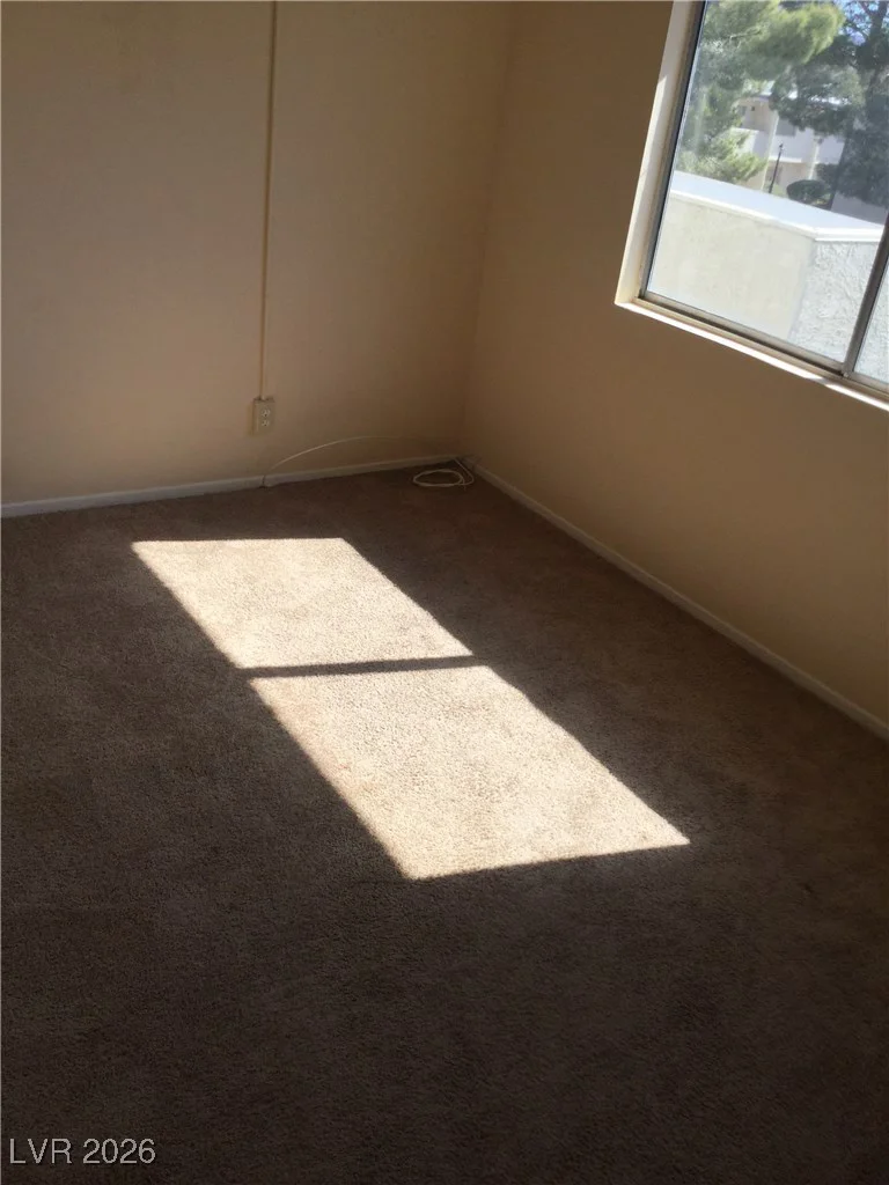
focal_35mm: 31
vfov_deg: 58.4
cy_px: 592
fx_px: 1062
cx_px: 444
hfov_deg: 45.4
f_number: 2.4
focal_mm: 3.3
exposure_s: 1/497
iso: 25
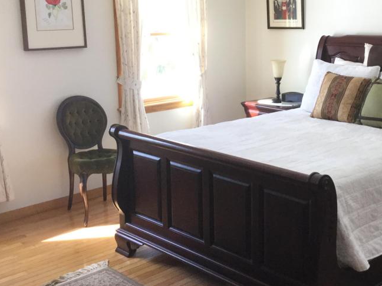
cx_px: 270
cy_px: 104
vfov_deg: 29.5
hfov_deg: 38.2
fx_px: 541
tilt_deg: -8.6
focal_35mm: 49
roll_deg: +0.3
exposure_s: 1/30
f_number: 2.4
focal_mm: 3.3
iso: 25
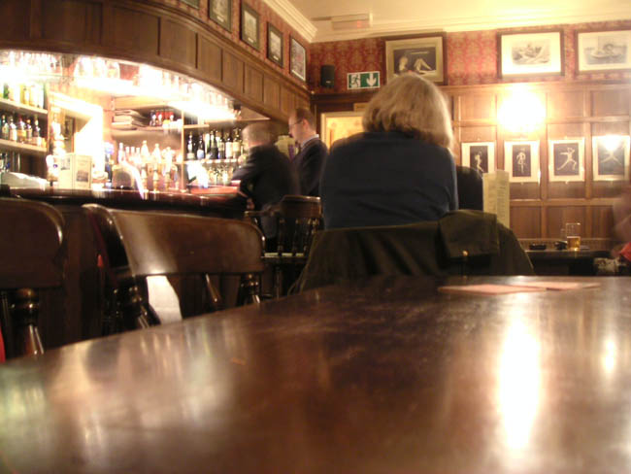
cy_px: 237
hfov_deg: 49.0
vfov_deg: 37.7
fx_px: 693
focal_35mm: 38
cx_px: 316
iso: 100
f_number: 2.8
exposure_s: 1.5
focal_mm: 6
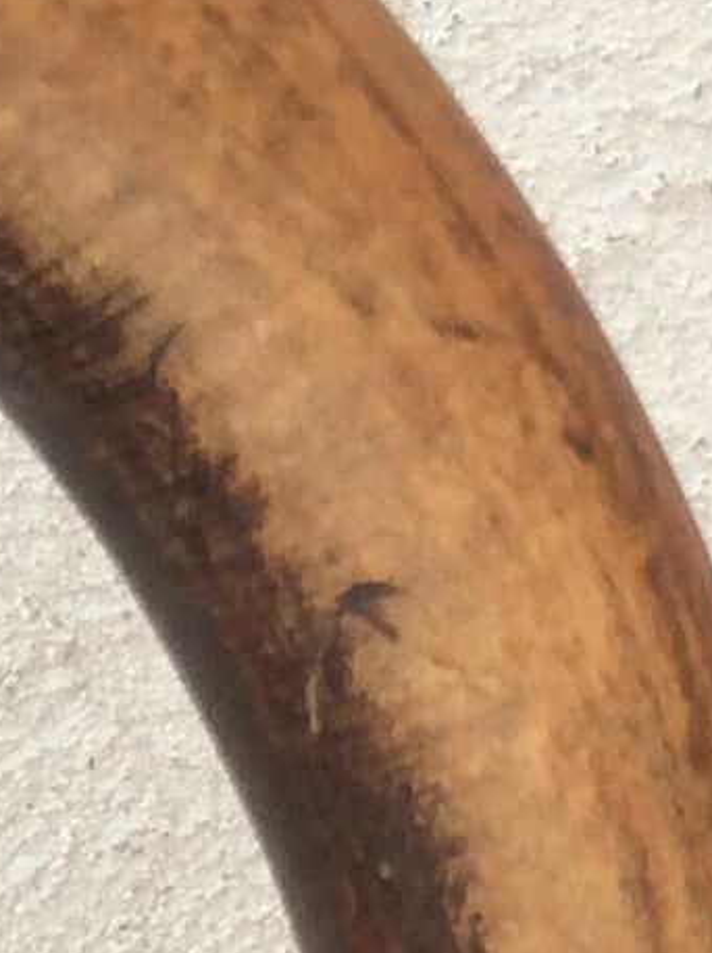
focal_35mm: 181
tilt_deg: -45.8
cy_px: 1635
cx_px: -48
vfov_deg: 10.4
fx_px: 4978
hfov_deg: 8.1
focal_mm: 3.3
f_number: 2.4
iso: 32
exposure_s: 1/497
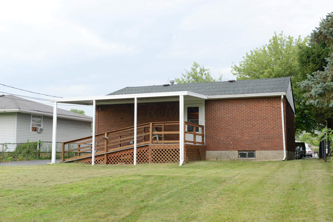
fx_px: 407
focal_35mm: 44
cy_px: 111
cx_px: 166
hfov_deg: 44.5
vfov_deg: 30.5
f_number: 7.1
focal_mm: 44
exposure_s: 1/800
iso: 5000
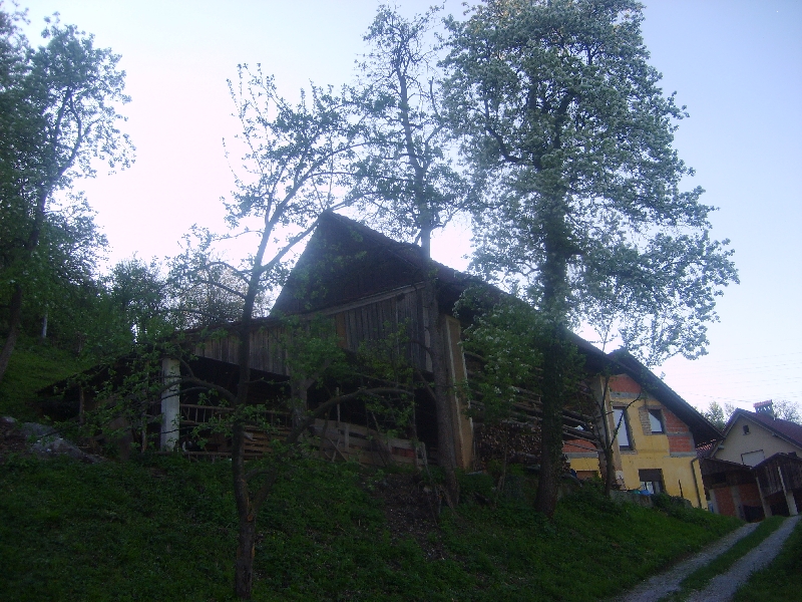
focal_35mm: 35
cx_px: 401
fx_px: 811
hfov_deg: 52.6
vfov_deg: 40.7
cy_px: 301
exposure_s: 1/250
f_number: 2.8
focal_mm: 5.8
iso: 50
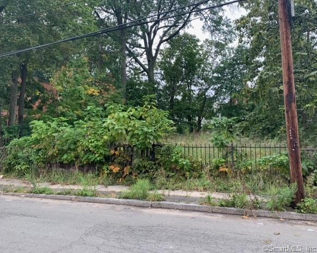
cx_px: 166
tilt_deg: +3.6
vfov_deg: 51.5
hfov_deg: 62.2
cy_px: 123
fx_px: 263
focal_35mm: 28
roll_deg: +0.5
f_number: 1.8
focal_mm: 4.25
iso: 25
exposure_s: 1/152
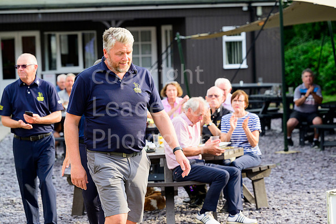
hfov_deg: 15.2
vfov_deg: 10.2
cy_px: 112
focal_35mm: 135
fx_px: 1260
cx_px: 168
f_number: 5.6
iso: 800
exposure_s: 1/800
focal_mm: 135
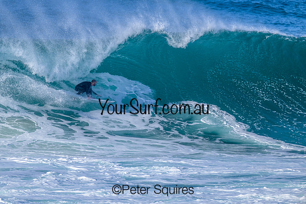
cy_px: 78
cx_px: 117
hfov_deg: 3.0
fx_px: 5890
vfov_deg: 2.0
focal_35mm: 693
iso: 560
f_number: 8
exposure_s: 1/2000
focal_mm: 560
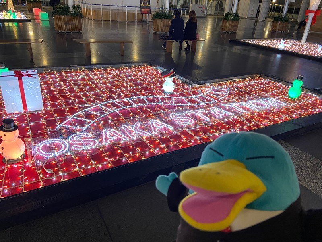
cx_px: 161
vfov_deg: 53.1
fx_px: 242
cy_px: 121
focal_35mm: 26
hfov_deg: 67.3
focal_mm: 4.25
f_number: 1.8
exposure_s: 1/60
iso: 200
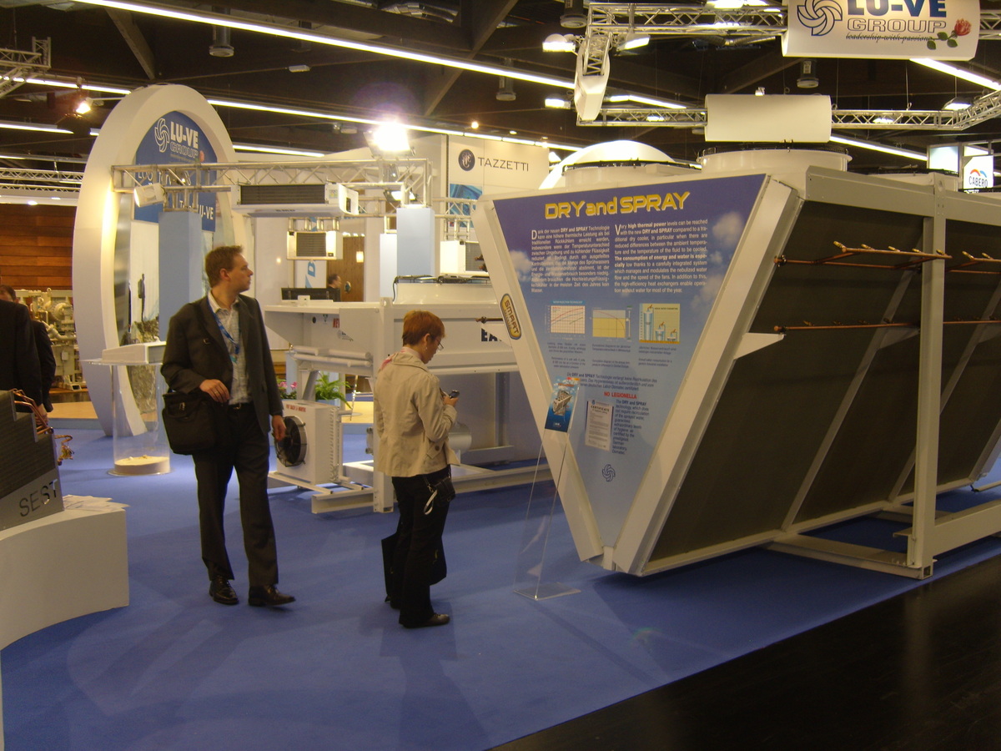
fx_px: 1012
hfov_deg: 52.6
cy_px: 376
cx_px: 500
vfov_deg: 40.7
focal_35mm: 35
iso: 91
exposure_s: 1/30
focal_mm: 7.4
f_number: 2.8
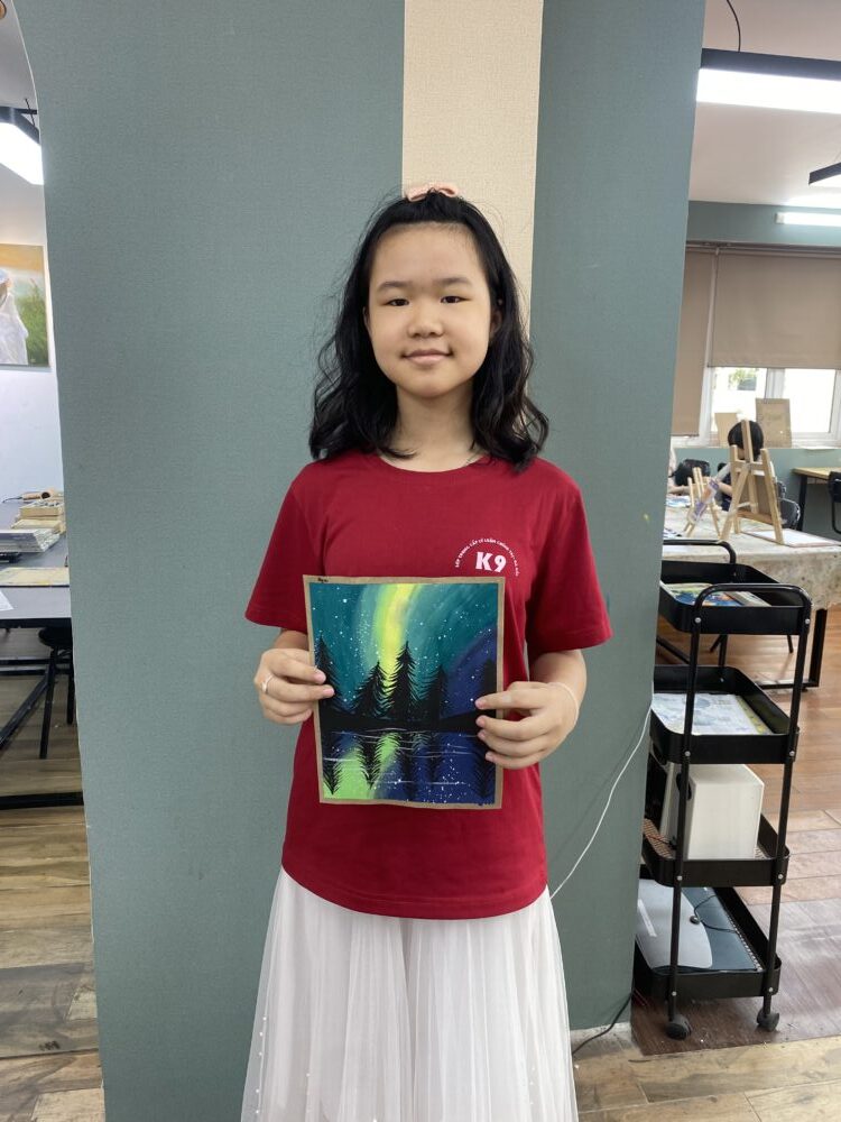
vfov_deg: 67.3
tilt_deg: -10.1
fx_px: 842
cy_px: 561
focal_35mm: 26
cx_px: 420
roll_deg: -1.7
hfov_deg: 53.1
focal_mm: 4.25
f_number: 1.8
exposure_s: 1/100
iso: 100
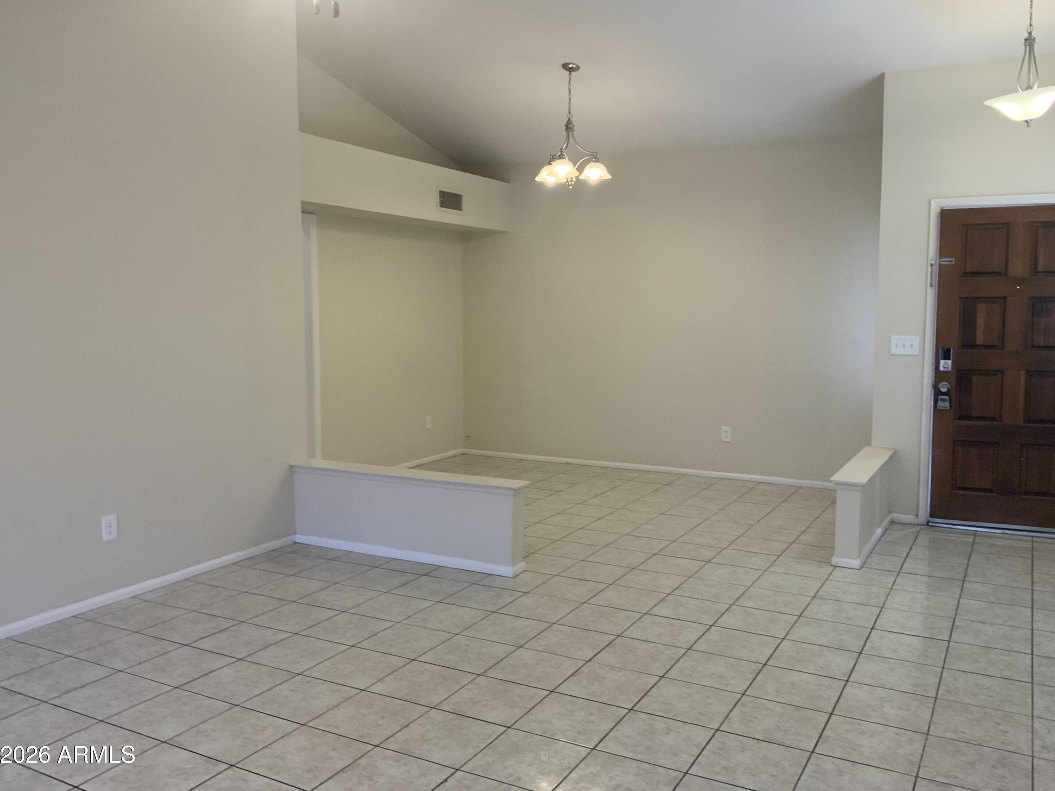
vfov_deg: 46.8
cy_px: 383
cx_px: 544
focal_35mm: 30
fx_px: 914
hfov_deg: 60.0
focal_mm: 3
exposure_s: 1/60
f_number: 1.8
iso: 50
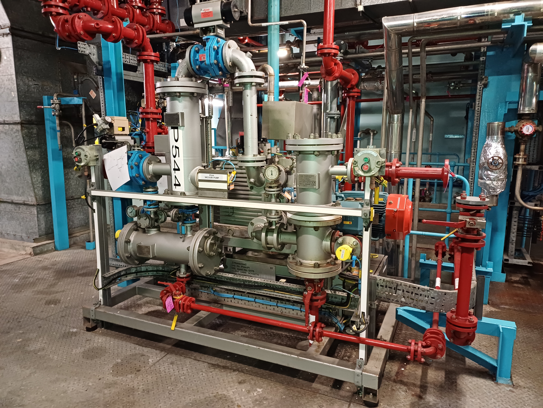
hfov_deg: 69.4
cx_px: 272
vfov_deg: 54.9
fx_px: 392
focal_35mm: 25
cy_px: 204
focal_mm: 4.65
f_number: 1.8
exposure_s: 1/20
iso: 800
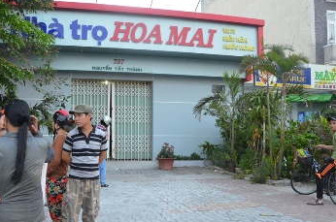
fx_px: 326
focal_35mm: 35
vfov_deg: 37.6
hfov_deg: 54.2
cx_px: 137
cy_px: 125
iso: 800
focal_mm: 18
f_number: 4
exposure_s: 1/60
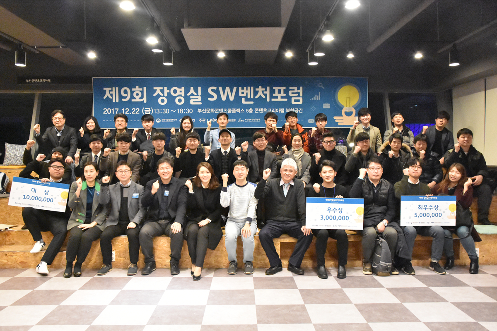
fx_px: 456
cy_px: 166
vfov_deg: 40.0
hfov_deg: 57.2
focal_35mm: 33
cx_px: 248
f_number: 5
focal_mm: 22
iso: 16000
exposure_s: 1/200
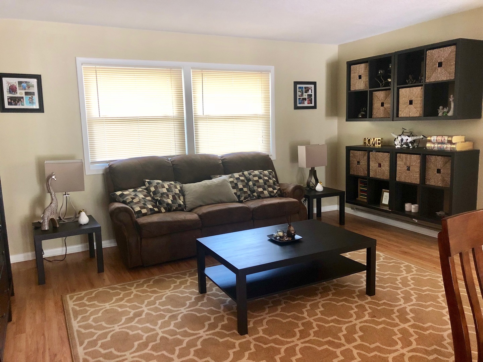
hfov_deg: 63.4
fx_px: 391
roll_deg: +2.7
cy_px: 181
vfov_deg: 49.7
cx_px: 242
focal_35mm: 28
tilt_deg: -8.3
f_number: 1.8
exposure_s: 1/15
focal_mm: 4
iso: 50
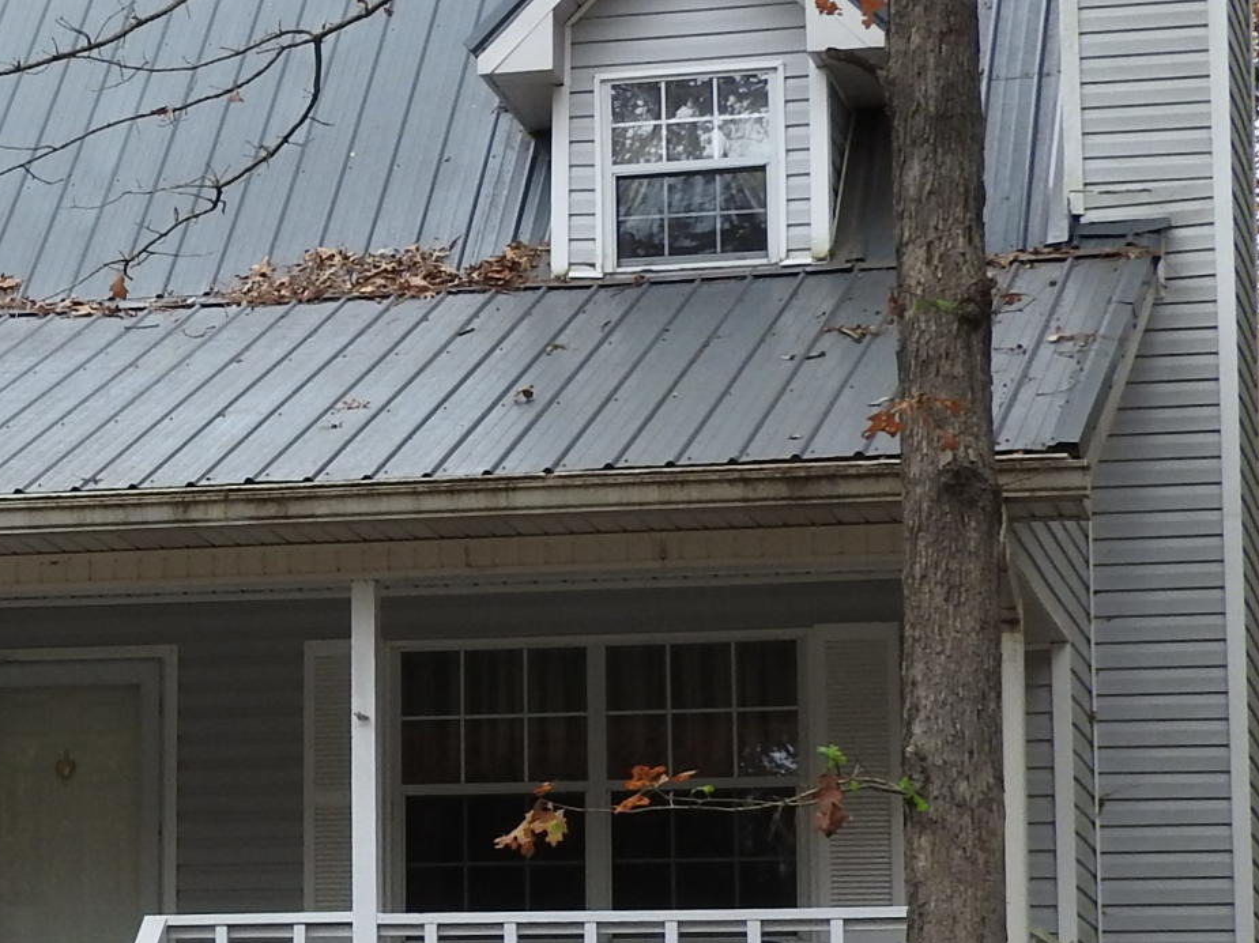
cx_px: -419
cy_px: 518
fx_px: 5308
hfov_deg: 13.0
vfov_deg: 10.2
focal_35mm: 146
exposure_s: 1/40
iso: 100
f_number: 4
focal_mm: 8.1
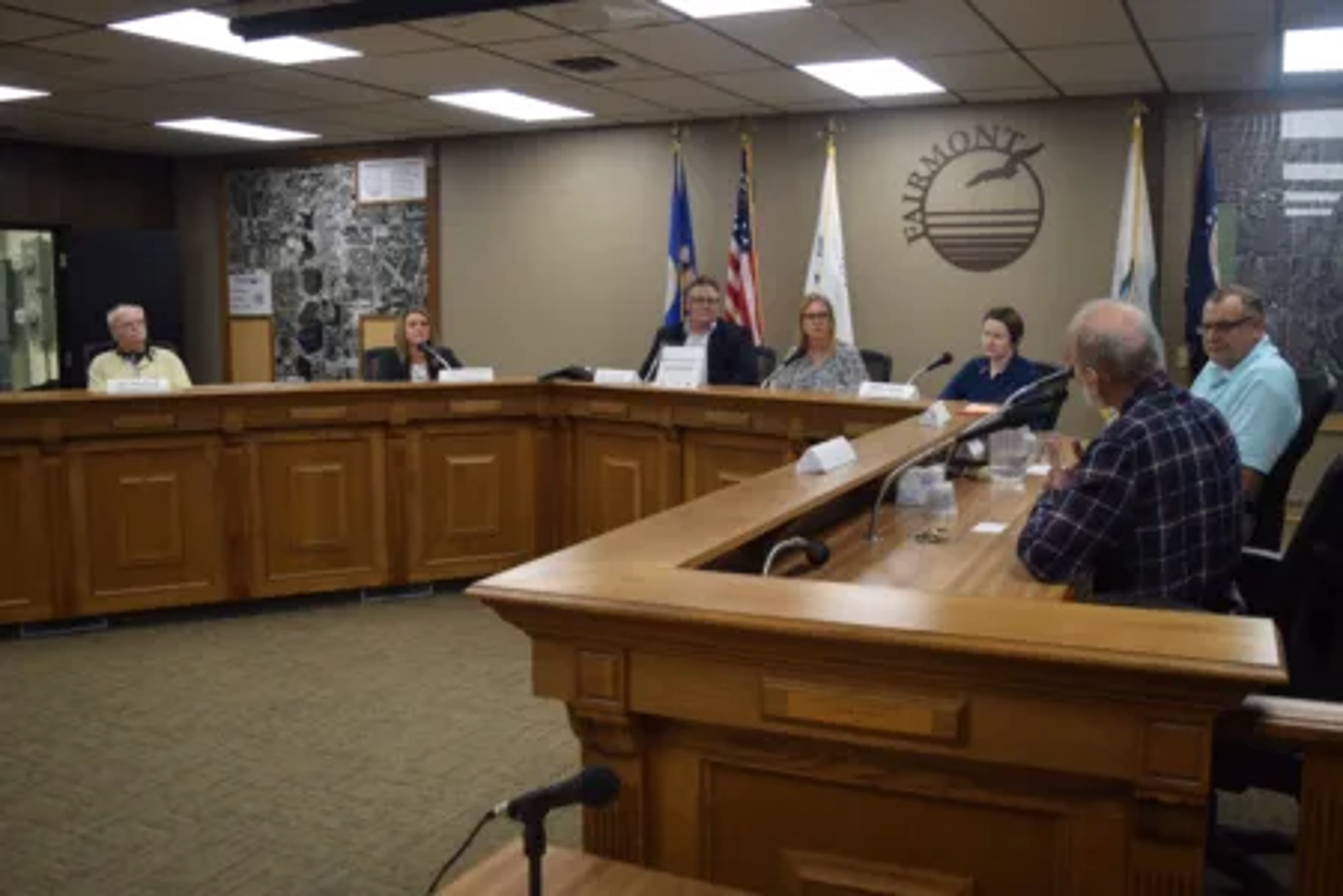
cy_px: 448
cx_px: 672
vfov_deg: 40.0
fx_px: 1231
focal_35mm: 33
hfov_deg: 57.2
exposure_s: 1/80
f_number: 4.5
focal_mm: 22
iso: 400
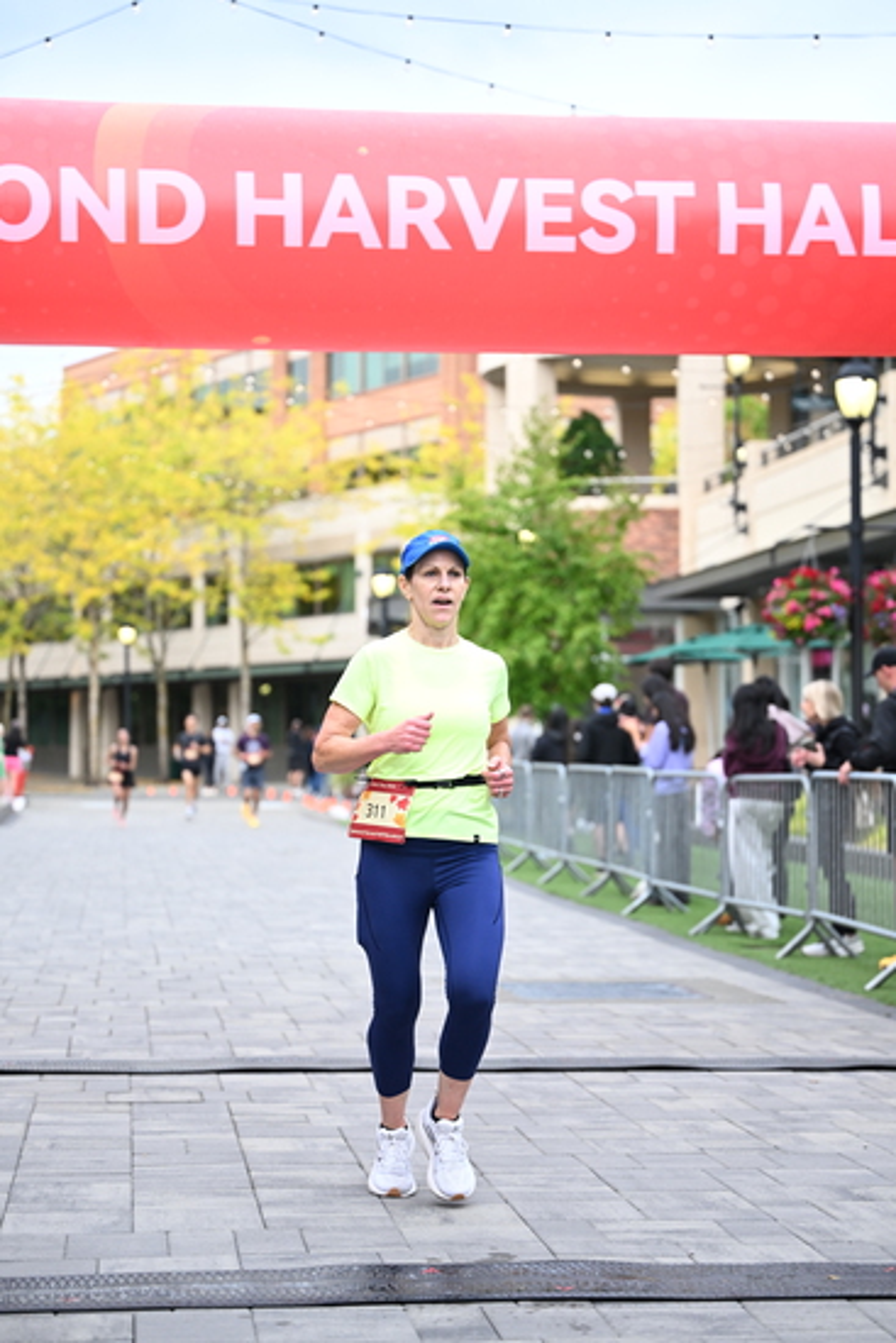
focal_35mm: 72
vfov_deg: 28.1
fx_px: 2686
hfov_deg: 18.9
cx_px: 448
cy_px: 672
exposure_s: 1/1600
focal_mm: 72
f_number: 2.8
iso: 1000
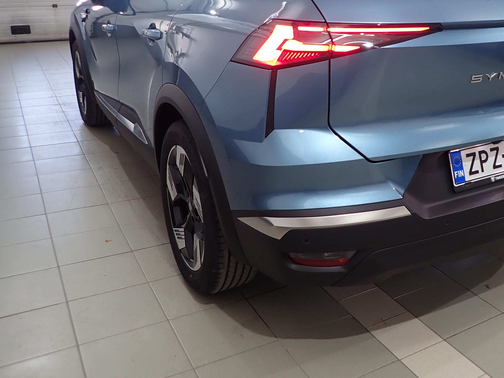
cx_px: 354
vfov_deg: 38.0
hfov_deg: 48.9
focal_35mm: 37
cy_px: 112
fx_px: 539
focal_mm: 4.5
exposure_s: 1/60
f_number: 2
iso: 125
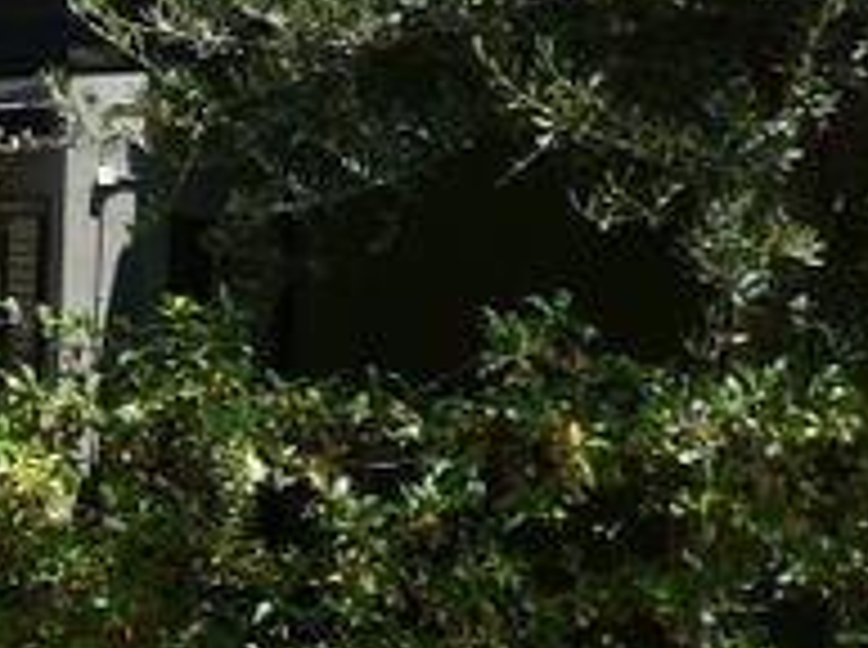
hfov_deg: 16.4
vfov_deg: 13.5
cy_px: 446
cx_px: -459
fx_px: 2728
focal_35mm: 109
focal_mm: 5.2
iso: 80
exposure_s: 1/500
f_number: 2.8
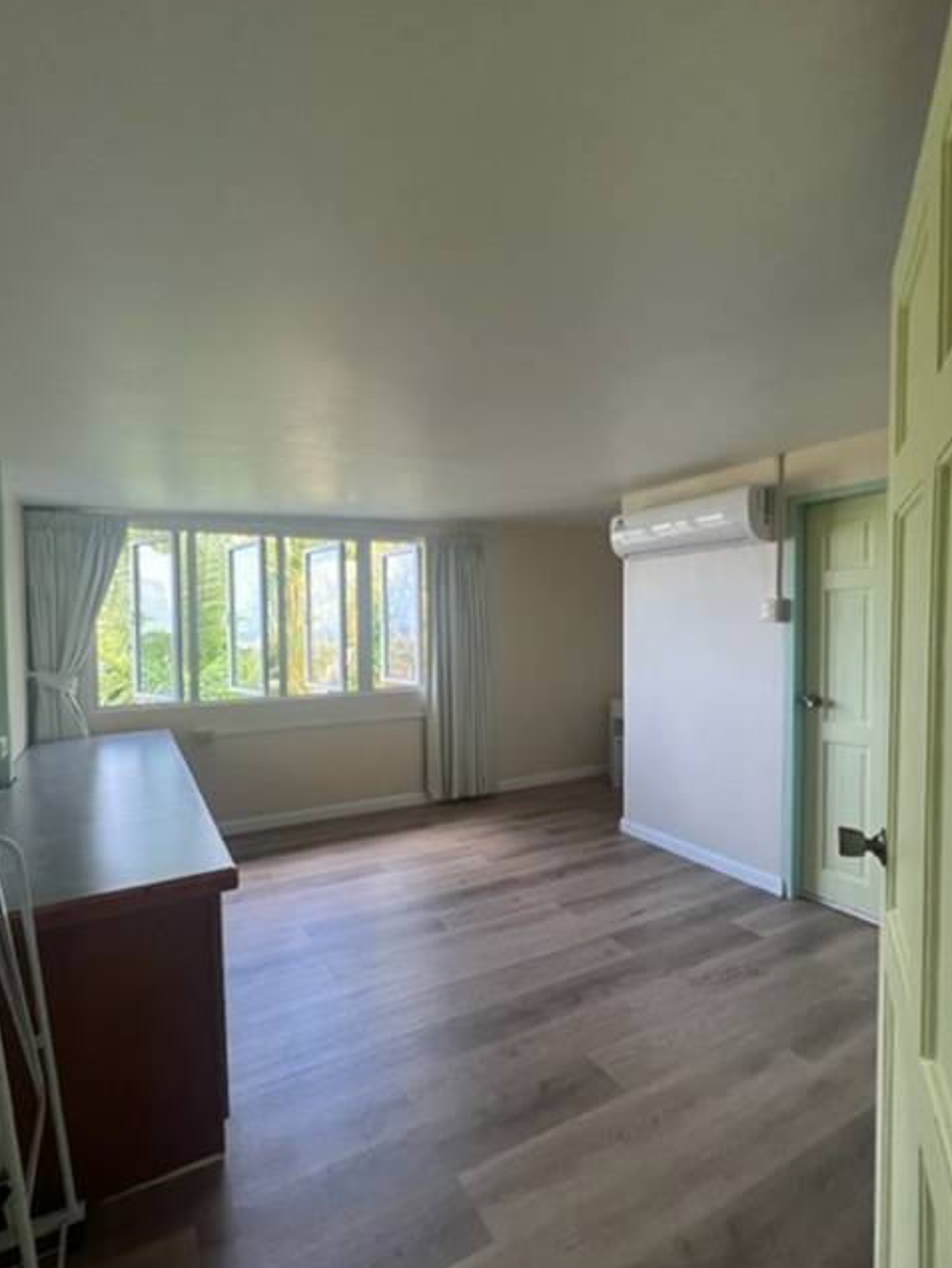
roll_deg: +0.6
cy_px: 646
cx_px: 413
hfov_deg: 81.4
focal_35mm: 15
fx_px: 549
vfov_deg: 98.1
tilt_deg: -2.7
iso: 64
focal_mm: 1.57
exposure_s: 1/99
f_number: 1.8
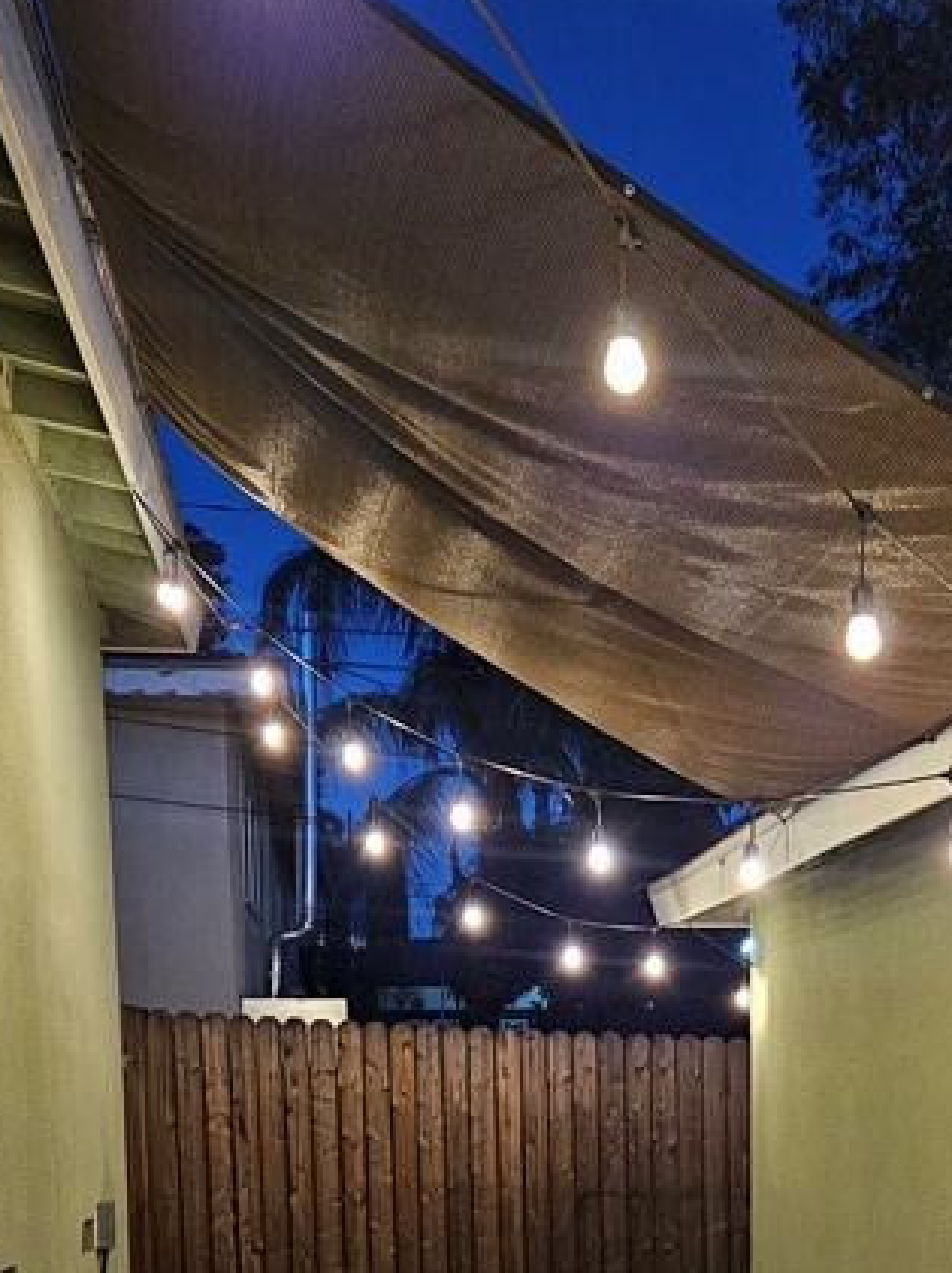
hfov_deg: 25.9
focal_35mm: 56
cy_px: 1333
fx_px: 2057
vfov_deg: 31.3
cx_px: 632
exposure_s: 1/24
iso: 800
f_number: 1.8
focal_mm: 5.4
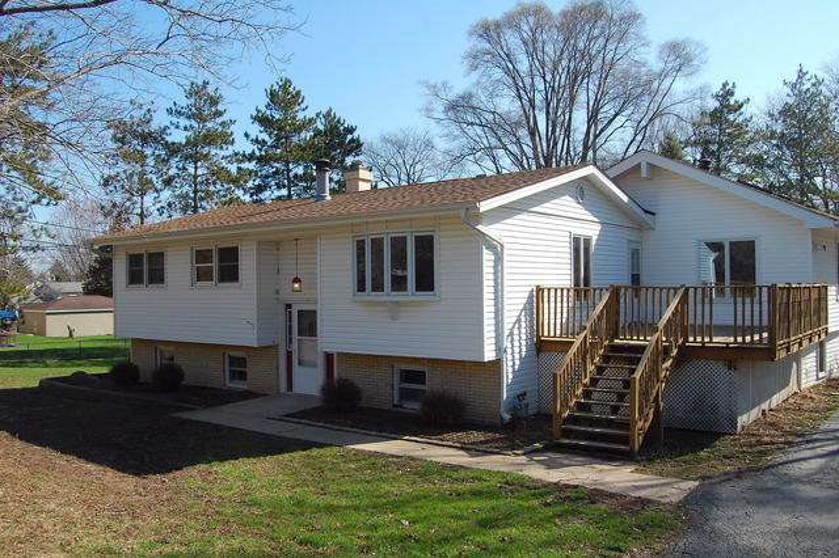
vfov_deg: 43.6
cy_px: 279
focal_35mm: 30
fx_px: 699
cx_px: 420
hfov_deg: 62.0
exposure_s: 1/250
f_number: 8
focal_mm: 20
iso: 200
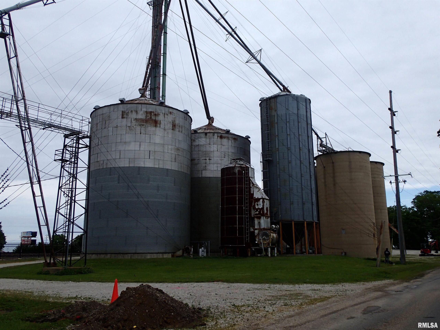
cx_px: 220
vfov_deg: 44.2
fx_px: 407
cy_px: 165
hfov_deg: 56.8
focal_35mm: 32
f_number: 9
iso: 100
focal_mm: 5.87
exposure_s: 1/200
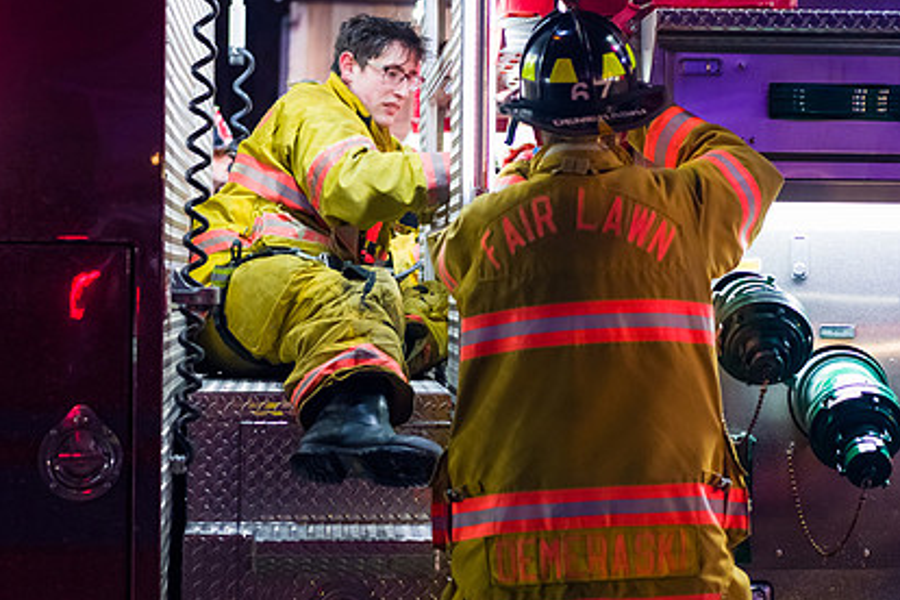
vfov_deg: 14.0
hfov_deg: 20.8
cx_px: 502
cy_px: 260
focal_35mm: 98
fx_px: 2450
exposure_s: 1/125
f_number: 3.2
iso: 3200
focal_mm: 70
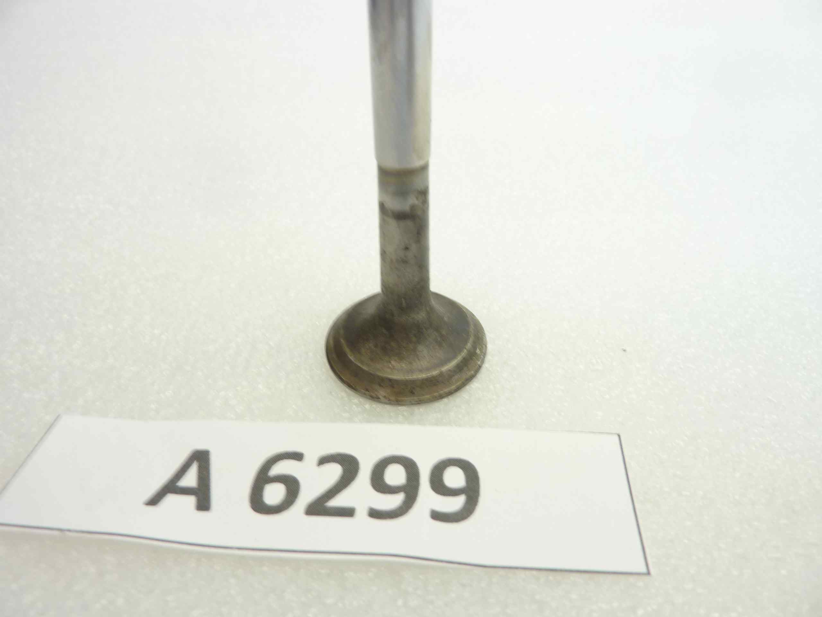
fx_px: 594
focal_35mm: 25
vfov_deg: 54.9
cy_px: 308
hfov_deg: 69.4
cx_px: 411
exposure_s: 1/20
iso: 80
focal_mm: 4.1
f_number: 3.3
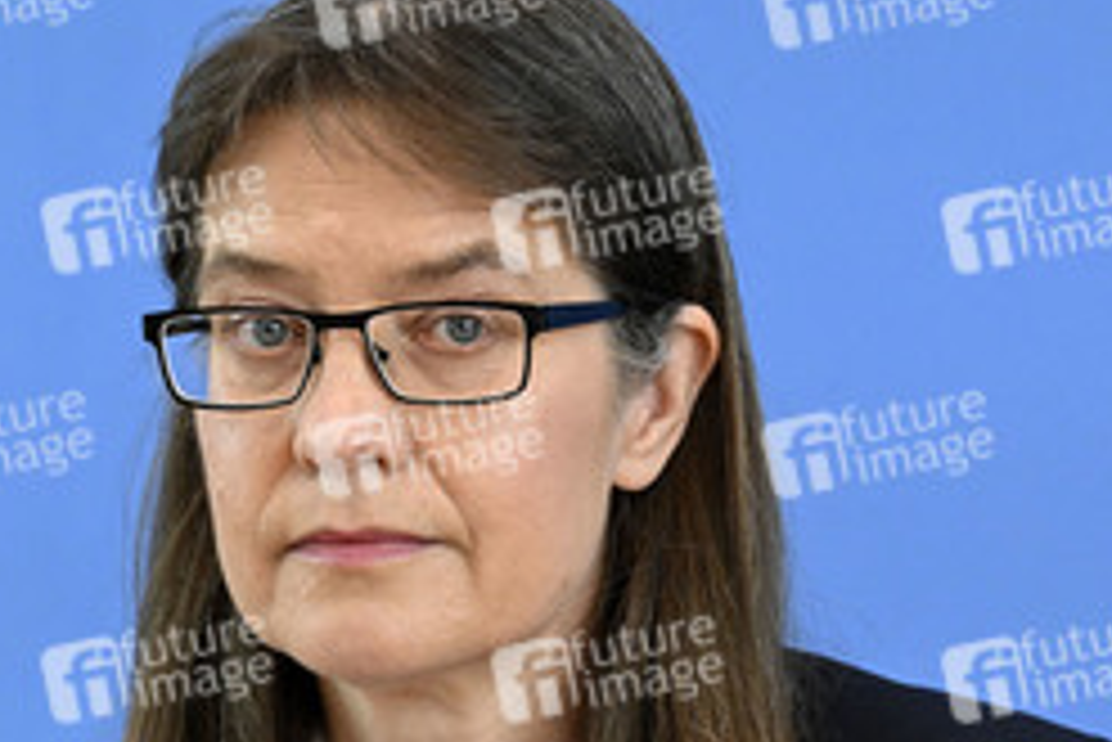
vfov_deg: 5.6
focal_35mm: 246
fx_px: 7603
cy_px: 558
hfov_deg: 8.4
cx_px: 488
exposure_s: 1/800
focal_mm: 135
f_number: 7.1
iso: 5000
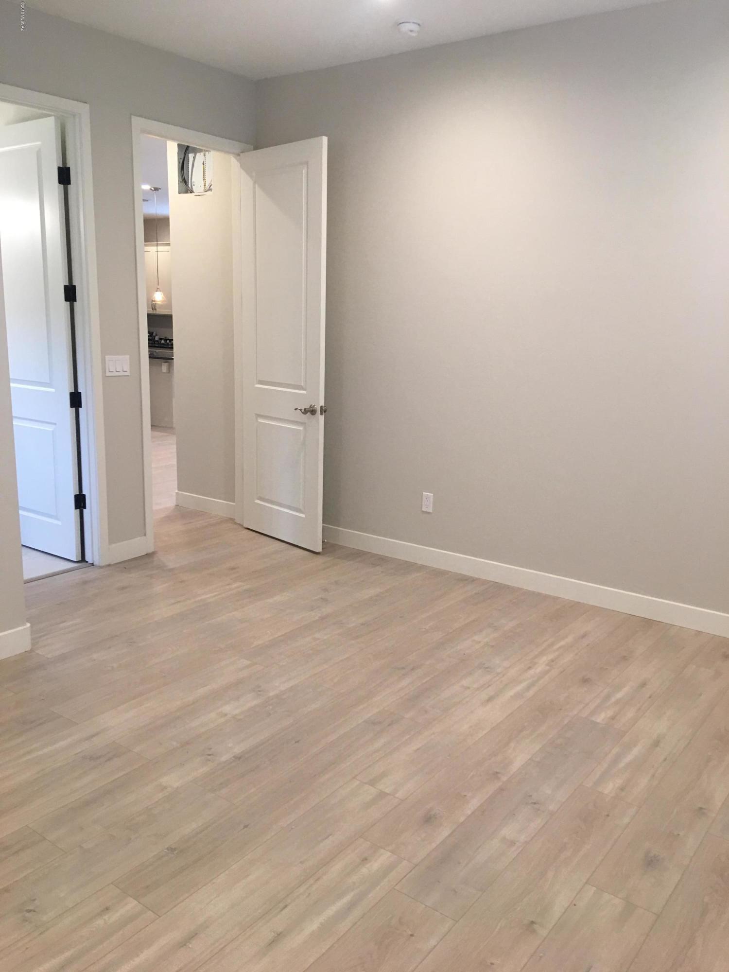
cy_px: 486
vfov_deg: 61.7
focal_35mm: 29
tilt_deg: -9.6
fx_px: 814
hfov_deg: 48.2
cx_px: 364
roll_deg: -1.4
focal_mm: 4.15
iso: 50
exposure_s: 1/17
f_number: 2.2
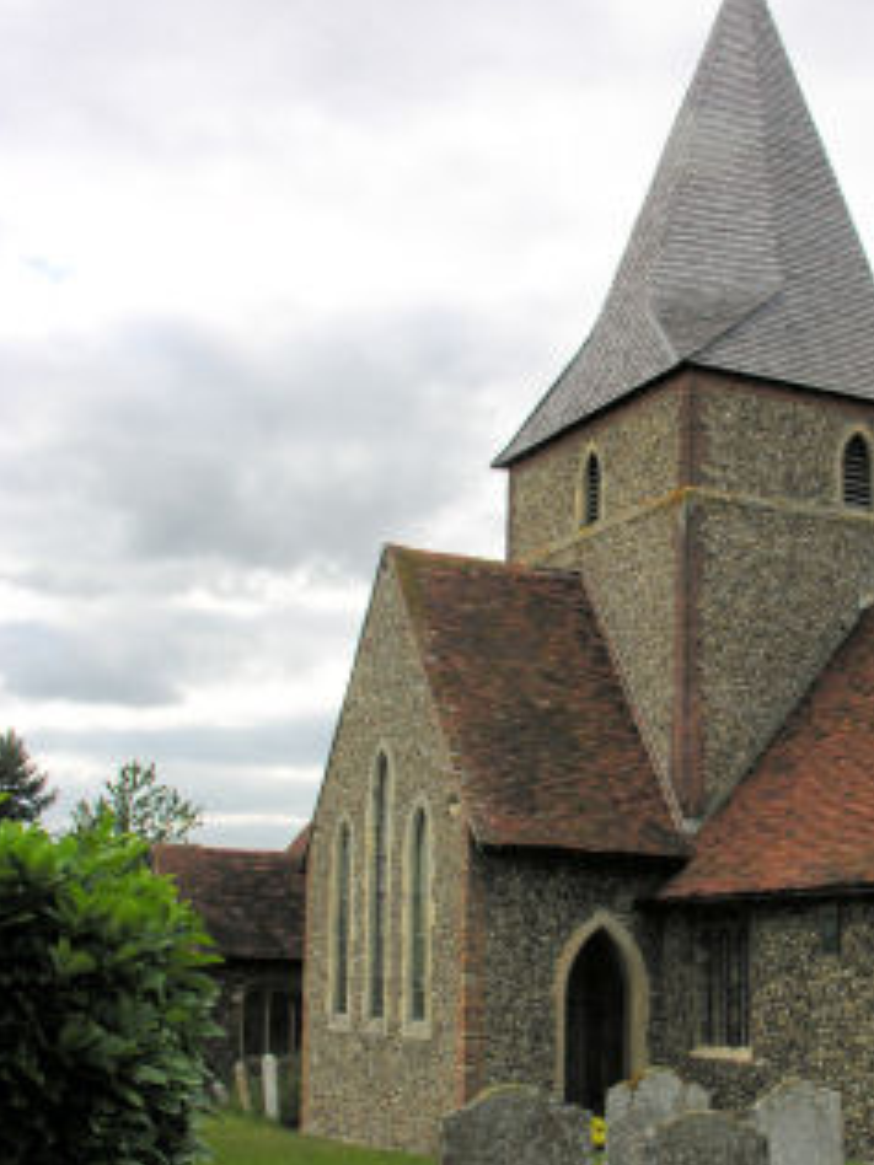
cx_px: 625
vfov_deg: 37.4
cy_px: 660
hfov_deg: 28.3
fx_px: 1717
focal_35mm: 51
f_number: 6.3
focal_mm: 8.9
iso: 50
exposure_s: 1/174
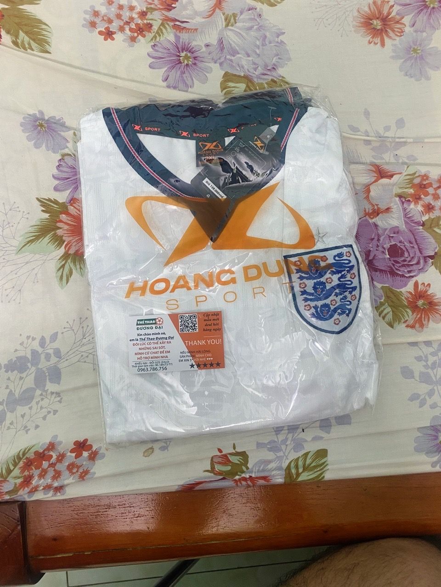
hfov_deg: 53.1
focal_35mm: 26
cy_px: 294
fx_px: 442
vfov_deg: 67.3
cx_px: 220
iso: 100
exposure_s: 1/50
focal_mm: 4.25
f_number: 1.8
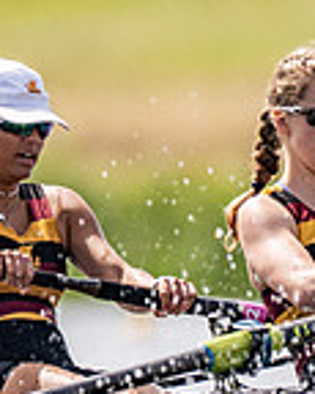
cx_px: -433
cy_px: 252
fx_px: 39664
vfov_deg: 0.6
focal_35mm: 3400
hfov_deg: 0.5
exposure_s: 1/2500
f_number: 4
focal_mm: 600
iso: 160
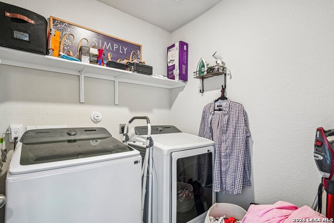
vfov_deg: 70.5
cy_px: 112
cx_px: 167
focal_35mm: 17
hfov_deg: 93.3
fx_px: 158
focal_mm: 17
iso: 800
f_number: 10
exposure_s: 1/8
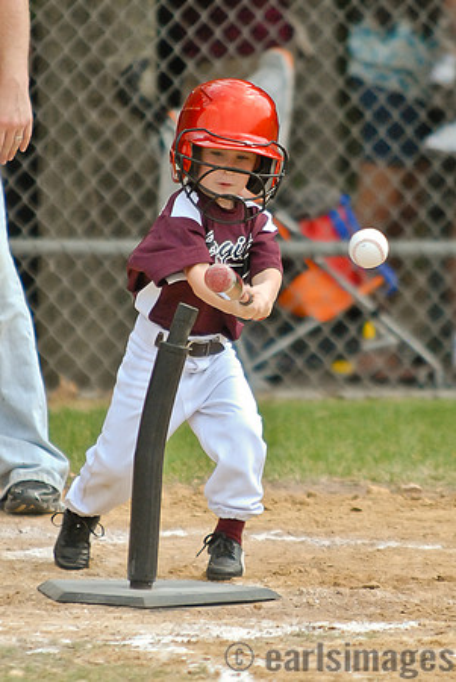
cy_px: 341
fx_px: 5686
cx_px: 228
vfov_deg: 6.9
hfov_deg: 4.6
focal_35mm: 300
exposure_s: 1/6000
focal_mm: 200
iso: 800
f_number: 2.8
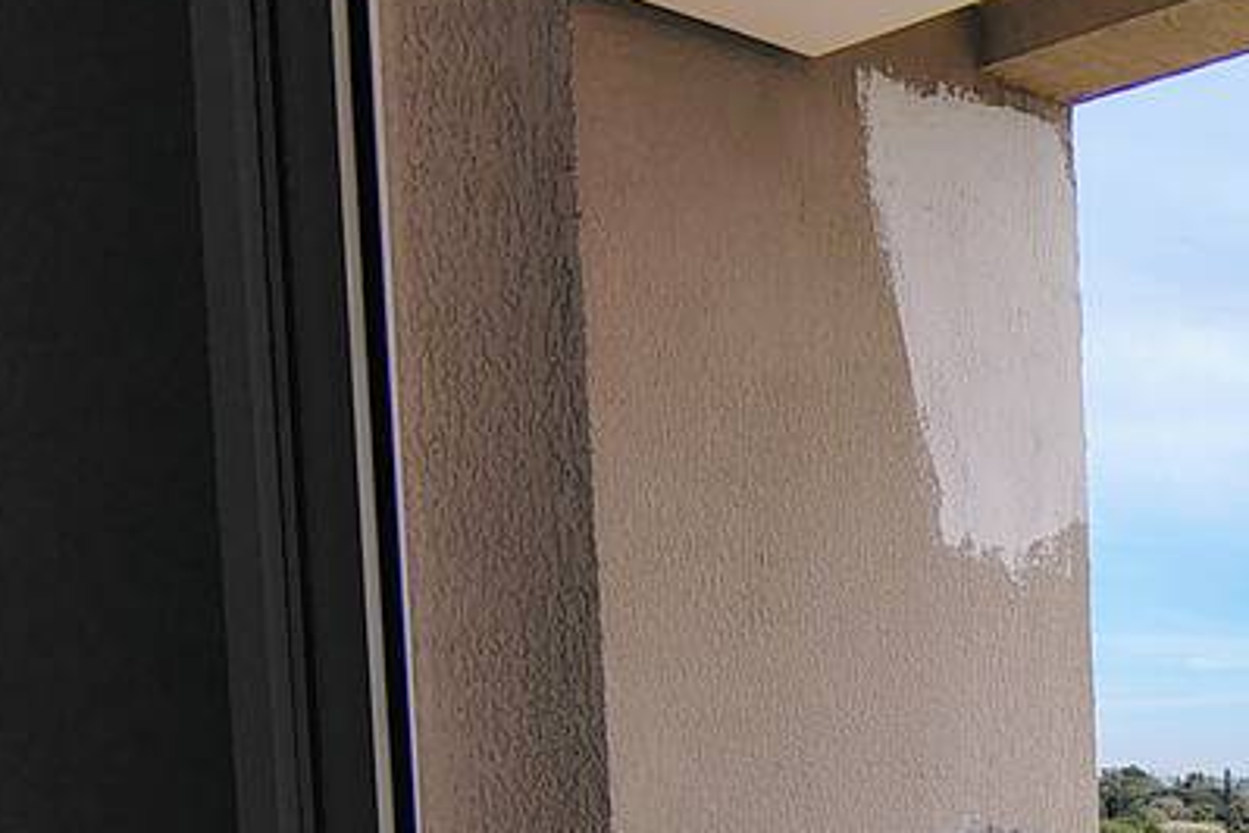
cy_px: 896
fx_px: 2082
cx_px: 1531
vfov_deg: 21.6
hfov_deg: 28.6
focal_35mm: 60
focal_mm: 2.13
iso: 100
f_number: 2.2
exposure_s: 1/683
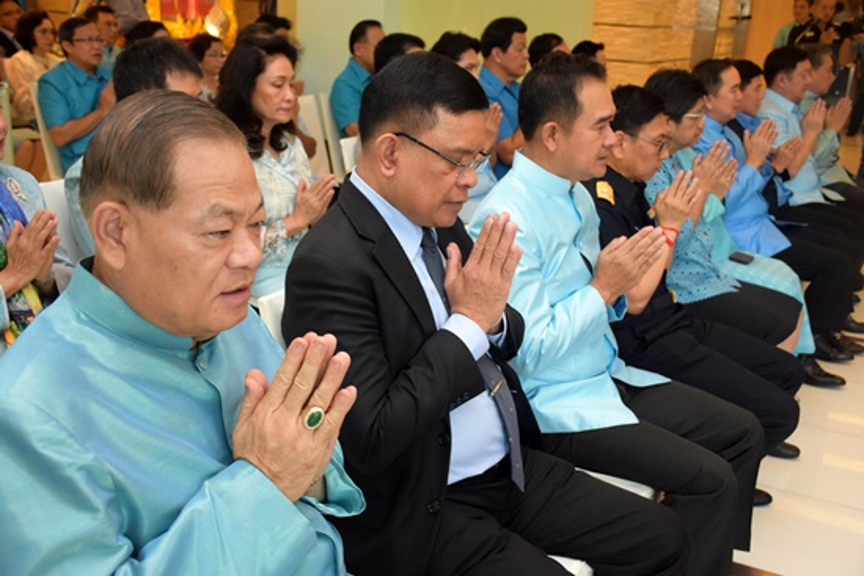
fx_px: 972
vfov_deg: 33.0
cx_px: 432
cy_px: 288
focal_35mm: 40
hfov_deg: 47.9
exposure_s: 1/100
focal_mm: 27
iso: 1250
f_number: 4
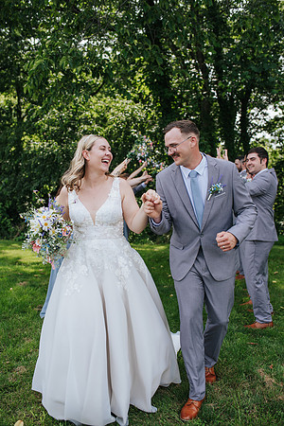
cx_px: 142
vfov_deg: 54.4
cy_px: 213
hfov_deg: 37.9
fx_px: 414
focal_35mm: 35
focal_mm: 35
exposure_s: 1/400
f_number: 3.2
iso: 100
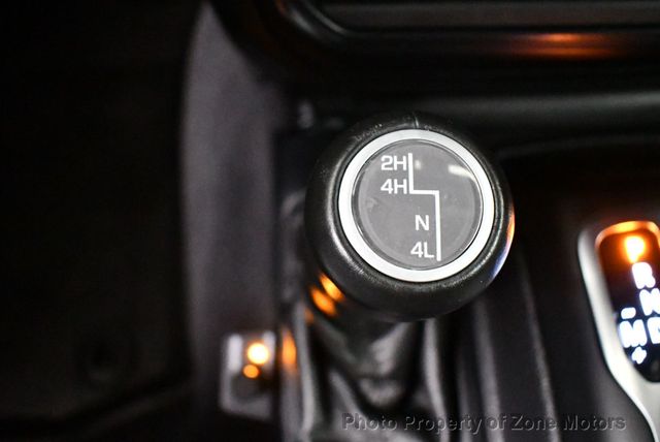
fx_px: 661
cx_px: 330
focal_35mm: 36
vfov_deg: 36.9
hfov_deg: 53.1
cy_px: 221
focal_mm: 18
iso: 12800
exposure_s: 1/50
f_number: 3.5
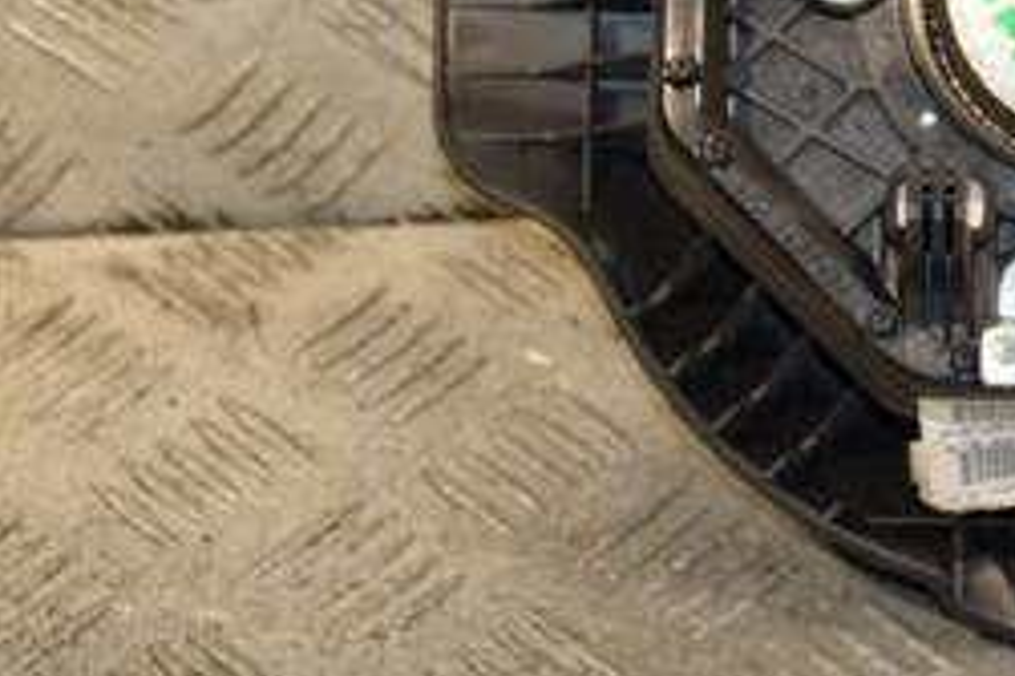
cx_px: 1080
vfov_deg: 7.9
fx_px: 4846
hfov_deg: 11.8
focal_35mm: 172
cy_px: 28
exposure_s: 1/200
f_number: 4.8
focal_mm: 48
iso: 800
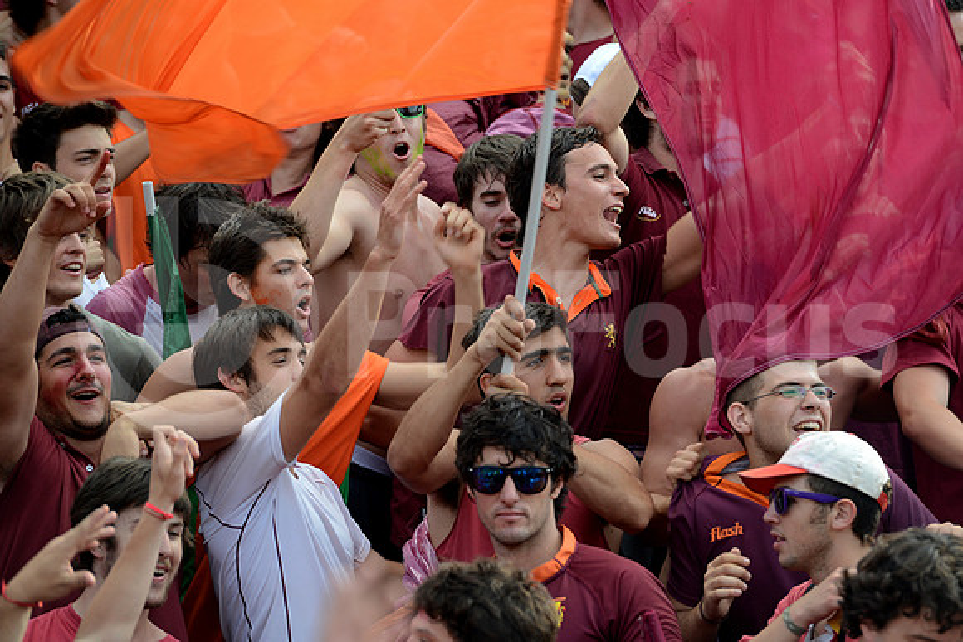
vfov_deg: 7.0
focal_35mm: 195
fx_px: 5217
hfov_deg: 10.5
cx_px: 482
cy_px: 321
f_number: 4.5
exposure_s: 1/250
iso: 250
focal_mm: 195
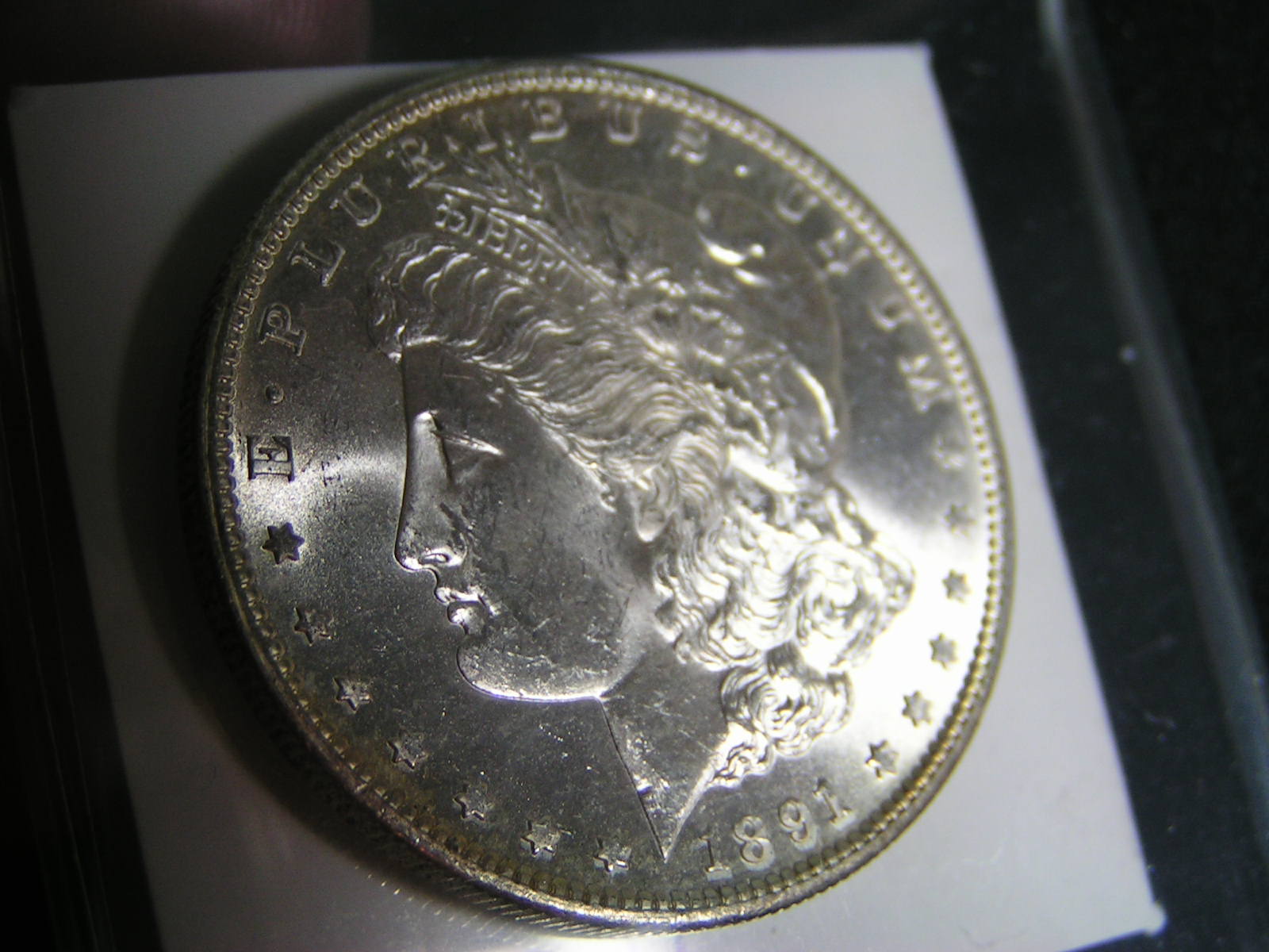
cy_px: 476
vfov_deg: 23.3
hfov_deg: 30.7
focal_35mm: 63
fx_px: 2310
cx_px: 634
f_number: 3.2
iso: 50
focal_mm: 9.7
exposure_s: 1/60
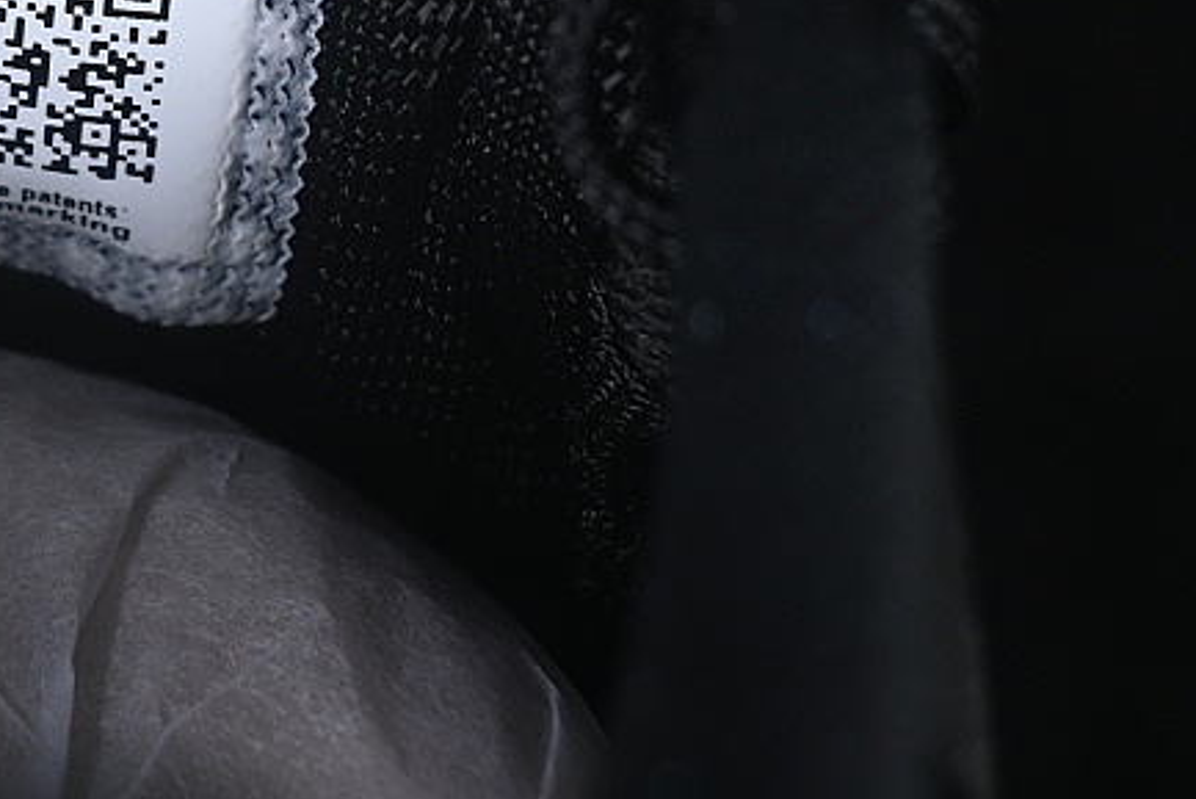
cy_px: -19
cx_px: -135
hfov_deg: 10.8
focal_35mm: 187
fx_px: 6214
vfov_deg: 7.3
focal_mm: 50
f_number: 6.3
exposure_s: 1/50
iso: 160
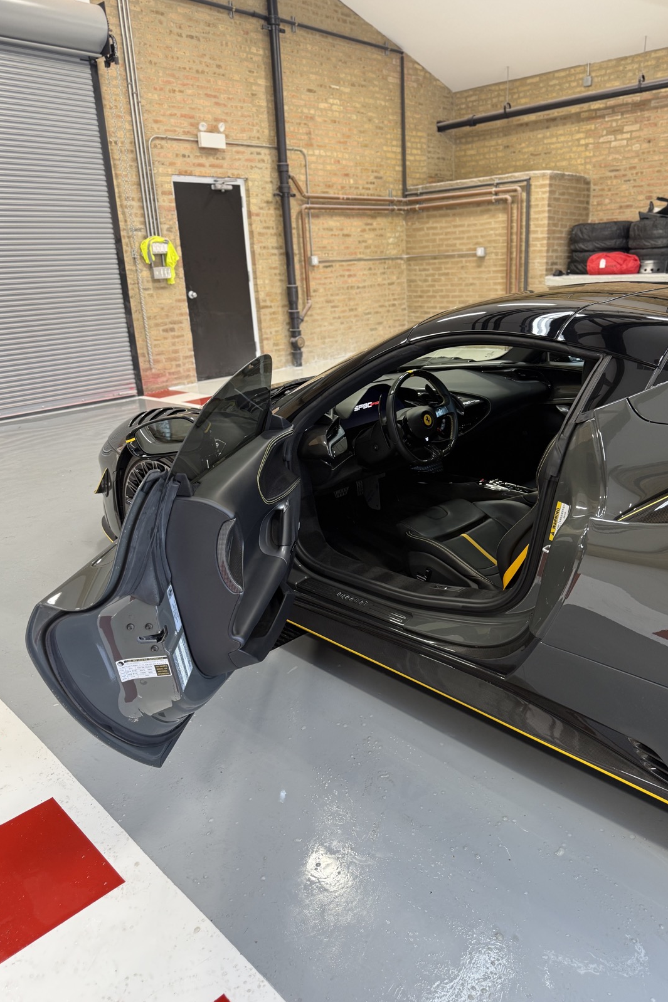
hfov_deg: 51.2
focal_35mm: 25
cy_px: 501
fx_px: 696
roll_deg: +2.8
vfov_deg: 71.5
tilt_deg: -16.8
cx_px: 363
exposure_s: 1/66
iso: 125
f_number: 1.78
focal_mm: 6.76
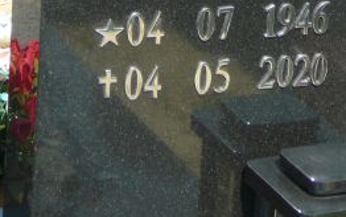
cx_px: 177
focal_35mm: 184
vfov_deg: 7.1
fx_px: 1736
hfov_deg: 11.4
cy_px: -66
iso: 80
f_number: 3.7
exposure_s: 1/400
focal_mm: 10.5
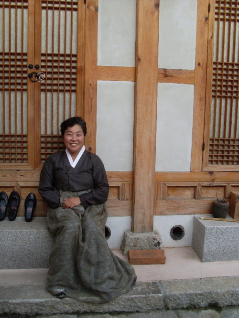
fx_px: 350
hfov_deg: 37.7
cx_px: 120
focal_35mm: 38
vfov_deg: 49.0
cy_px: 159
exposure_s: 1/180
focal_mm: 6.3
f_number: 3
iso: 80
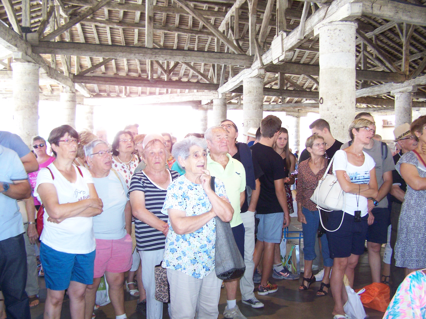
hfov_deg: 49.0
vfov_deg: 37.7
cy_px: 160
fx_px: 468
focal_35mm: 38
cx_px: 213
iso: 160
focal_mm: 6.3
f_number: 2.8
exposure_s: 1/30
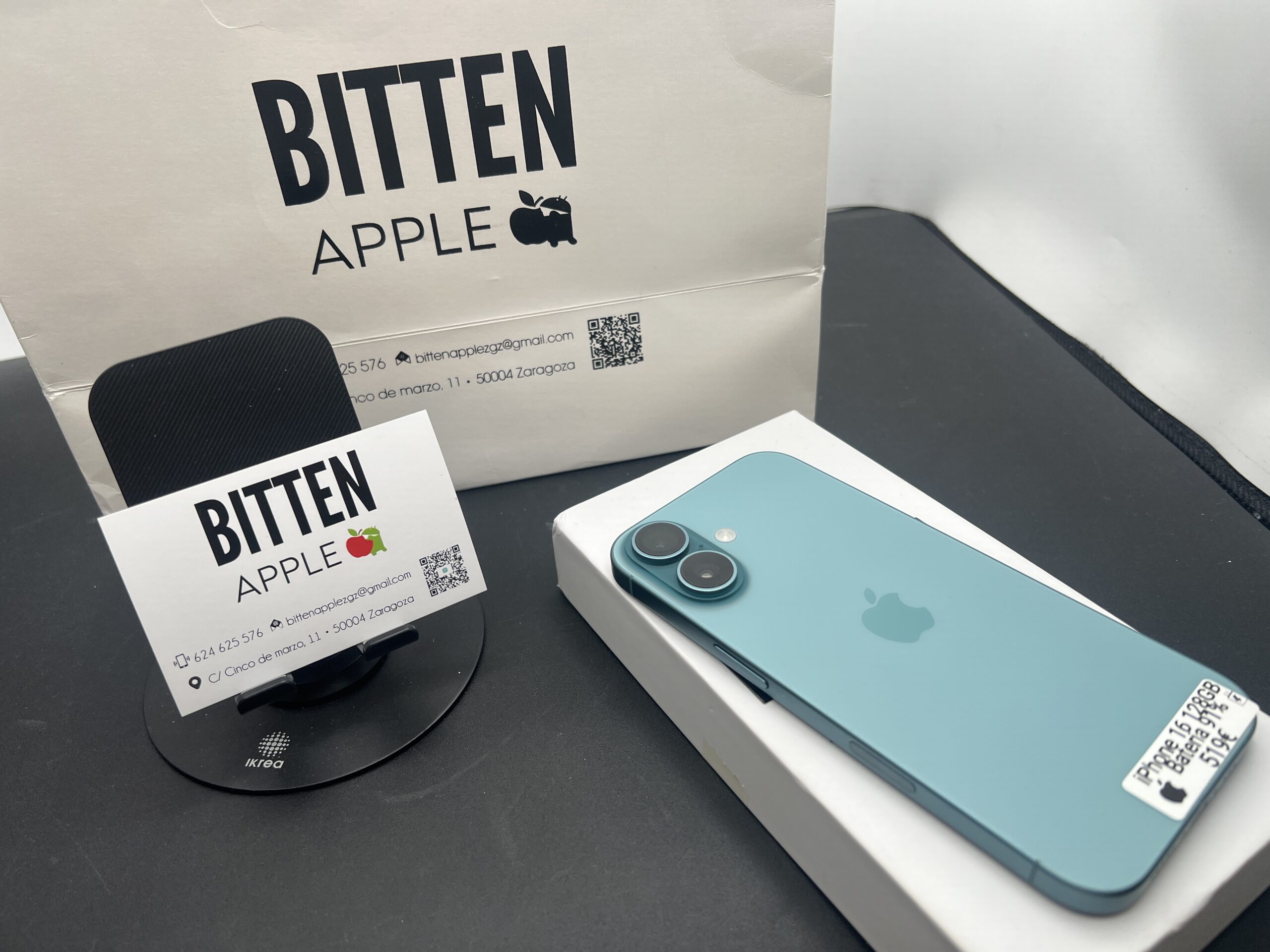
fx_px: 954
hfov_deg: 67.3
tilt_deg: -40.1
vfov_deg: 53.1
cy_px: 476
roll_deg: +5.3
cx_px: 635
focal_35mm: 26
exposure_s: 1/471
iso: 50
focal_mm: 5.7
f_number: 1.5
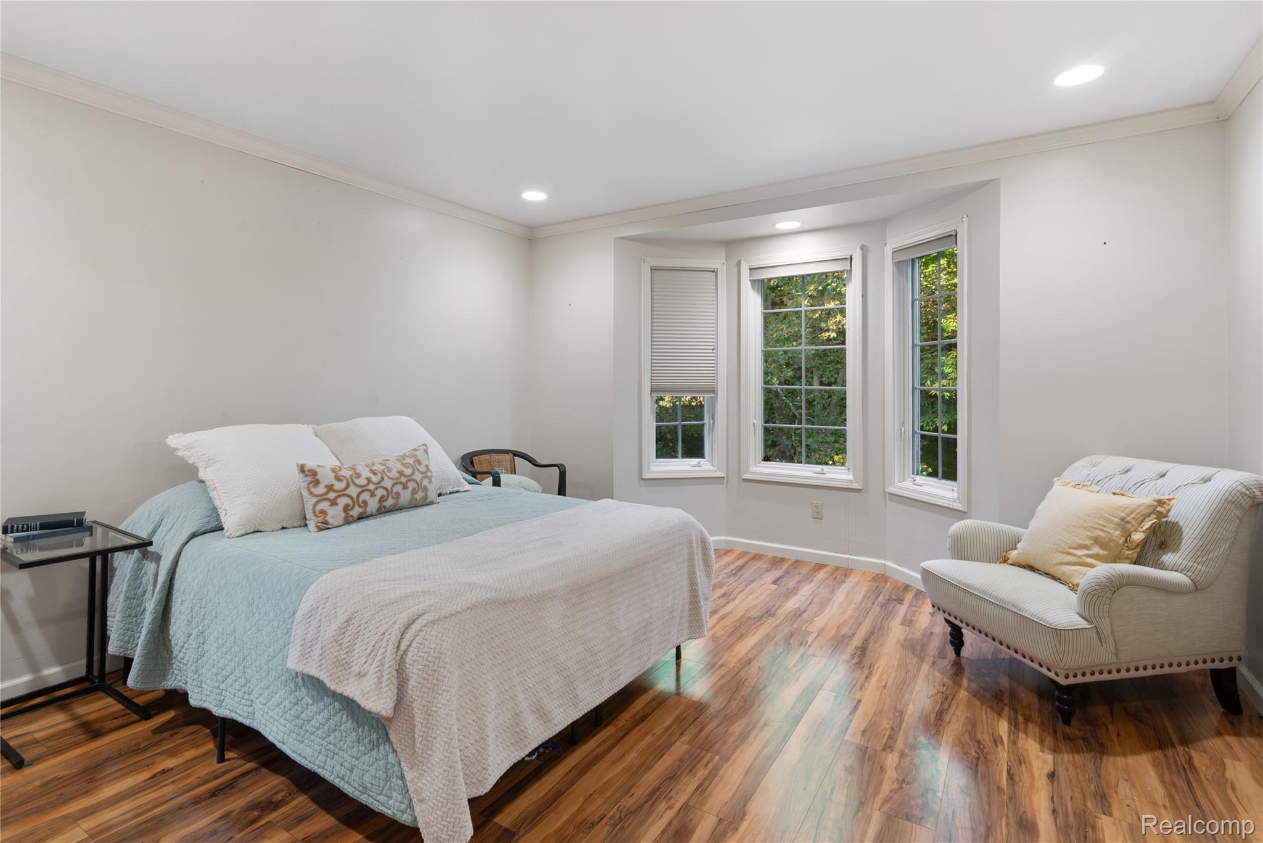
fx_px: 596
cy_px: 422
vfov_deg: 70.5
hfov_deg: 93.3
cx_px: 632
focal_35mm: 17
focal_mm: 17
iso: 320
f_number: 9
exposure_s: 1/4
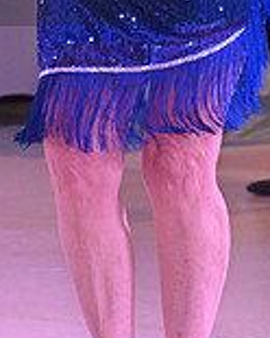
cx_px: -51
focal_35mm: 632
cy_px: -46
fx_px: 6313
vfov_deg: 3.1
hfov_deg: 2.4
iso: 5000
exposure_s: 1/400
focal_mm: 180
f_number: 7.1
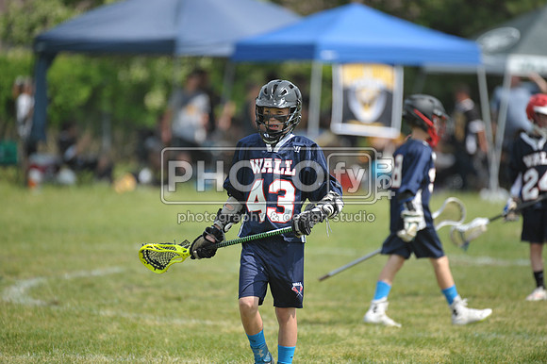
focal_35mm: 400
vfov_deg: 3.4
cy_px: 182
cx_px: 274
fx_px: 6074
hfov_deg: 5.2
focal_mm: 400
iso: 640
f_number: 4
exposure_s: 1/2500
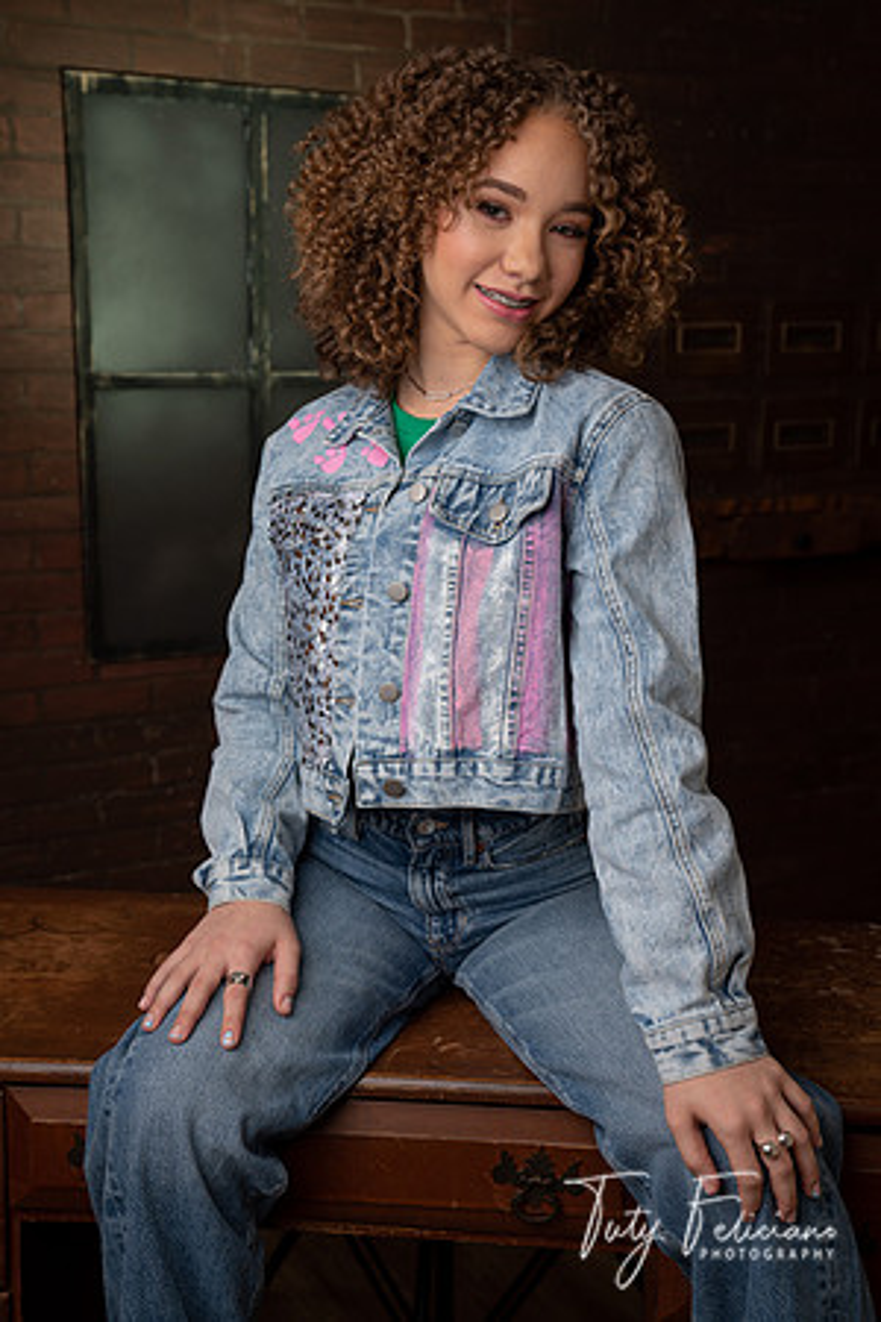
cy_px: 661
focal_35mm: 48
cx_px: 440
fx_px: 1762
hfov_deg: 28.1
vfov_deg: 41.1
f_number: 5
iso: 100
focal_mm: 48
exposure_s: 1/80
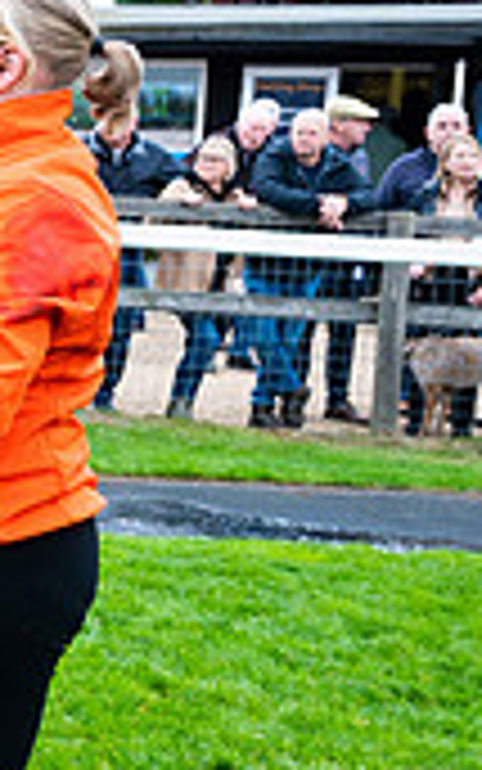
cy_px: 333
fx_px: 1743
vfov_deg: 24.9
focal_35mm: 83
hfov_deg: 12.5
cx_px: -653
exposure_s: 1/800
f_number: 4
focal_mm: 24
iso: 500
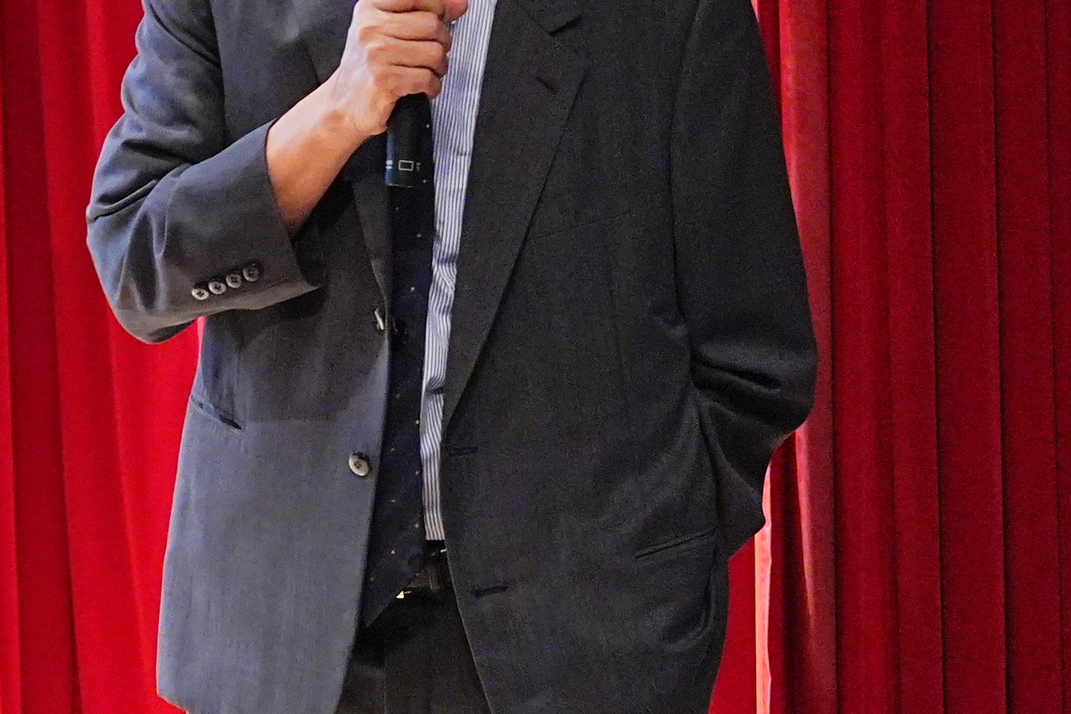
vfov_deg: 2.8
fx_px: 14813
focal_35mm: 498
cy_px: 497
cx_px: 305
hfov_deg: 4.1
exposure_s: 1/40
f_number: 4
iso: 3200
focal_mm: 139
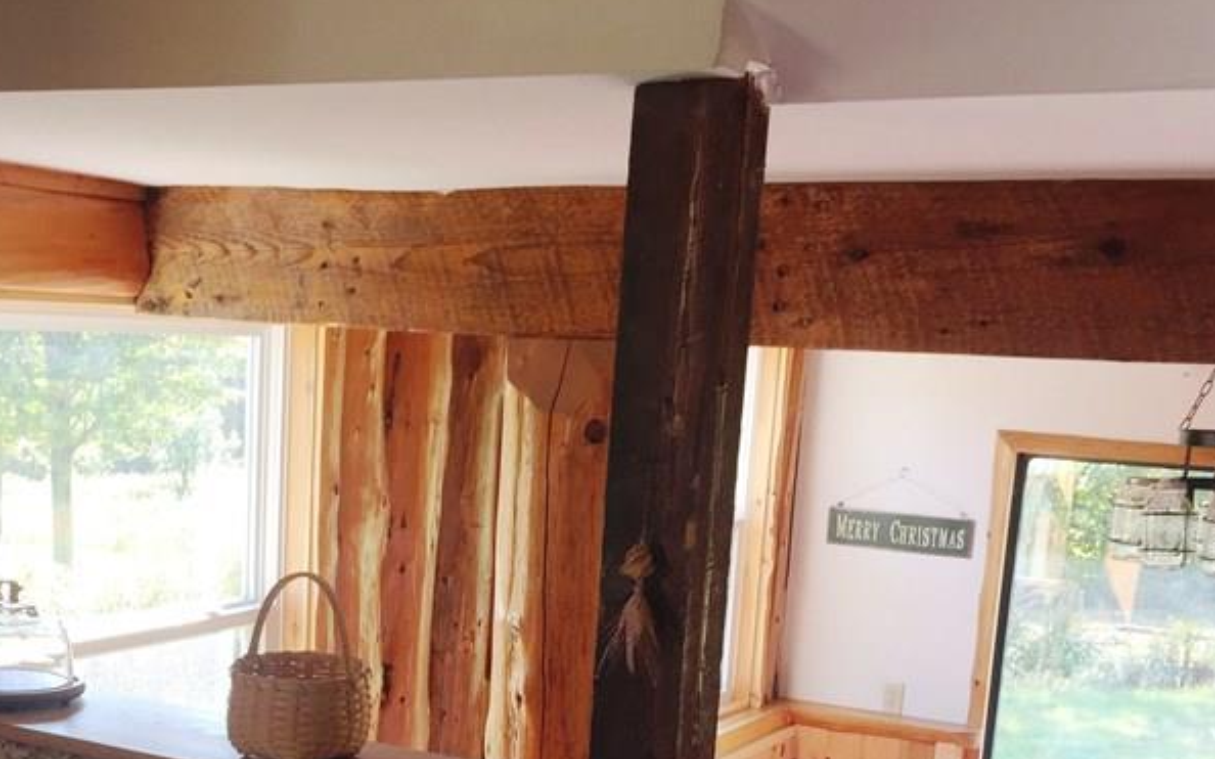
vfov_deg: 23.5
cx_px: 444
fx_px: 1755
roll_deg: -4.0
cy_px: 741
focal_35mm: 53
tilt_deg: -12.5
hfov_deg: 37.9
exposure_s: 1/120
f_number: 2.2
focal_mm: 4.15
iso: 50
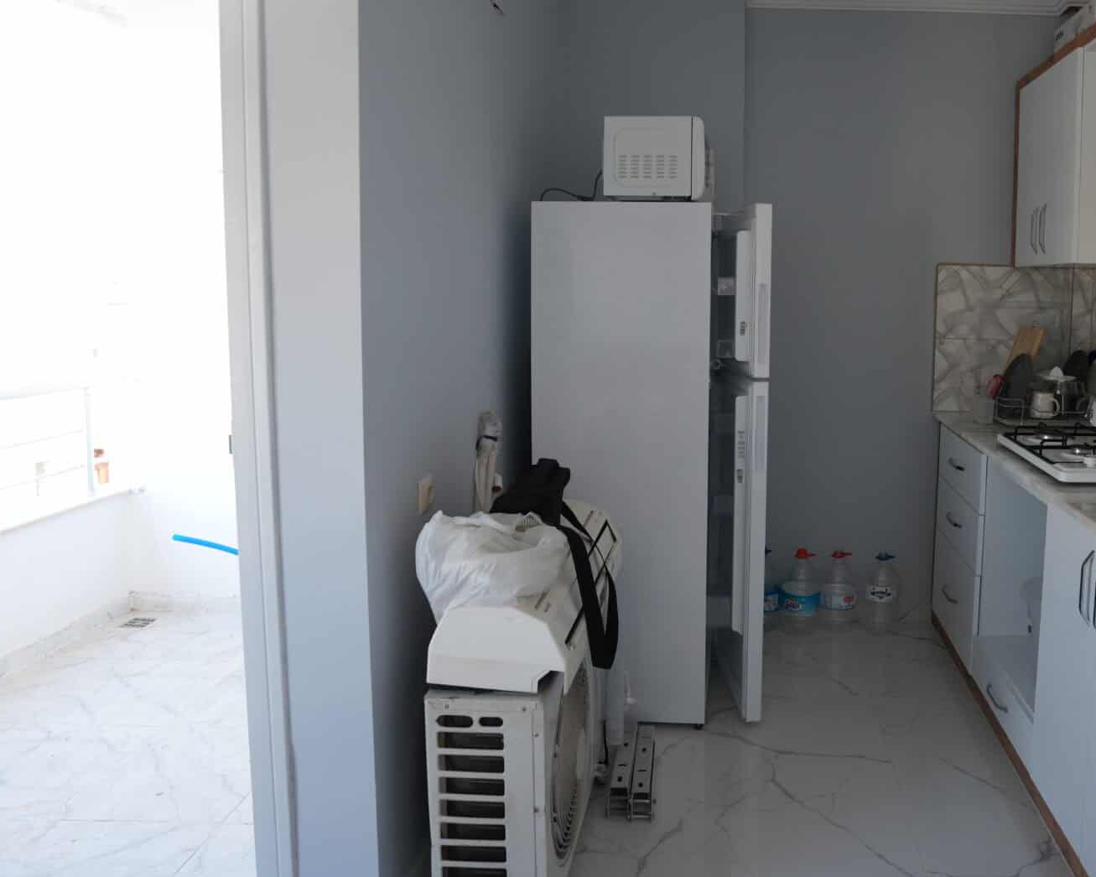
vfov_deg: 56.4
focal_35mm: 25
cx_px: 731
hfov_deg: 66.3
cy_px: 358
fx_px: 811
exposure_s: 1/160
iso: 400
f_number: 4
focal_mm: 17
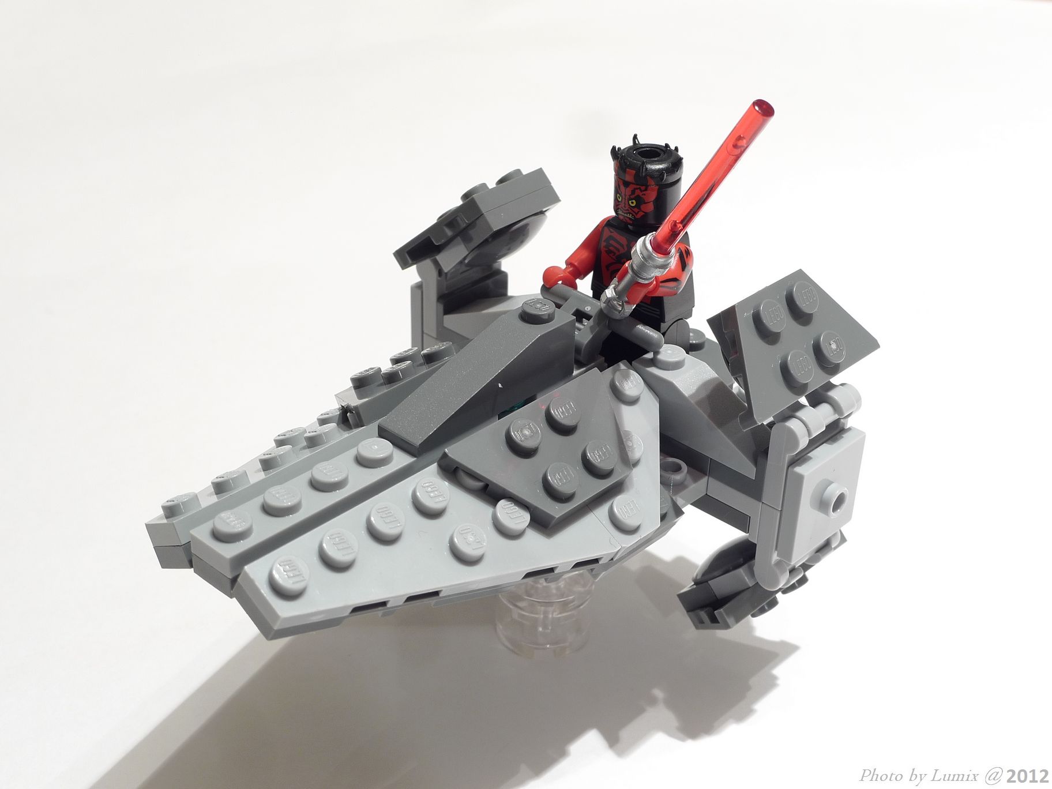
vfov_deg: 28.0
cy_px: 394
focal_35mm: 52
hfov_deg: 36.8
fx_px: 1580
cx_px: 526
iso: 80
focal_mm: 11.1
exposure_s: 1.3
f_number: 4.5
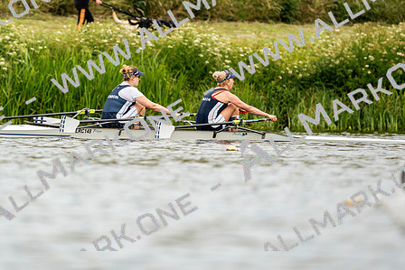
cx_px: 163
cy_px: 96
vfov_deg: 1.8
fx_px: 8732
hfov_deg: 2.7
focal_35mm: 776
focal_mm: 600
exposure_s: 1/2000
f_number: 6.3
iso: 500
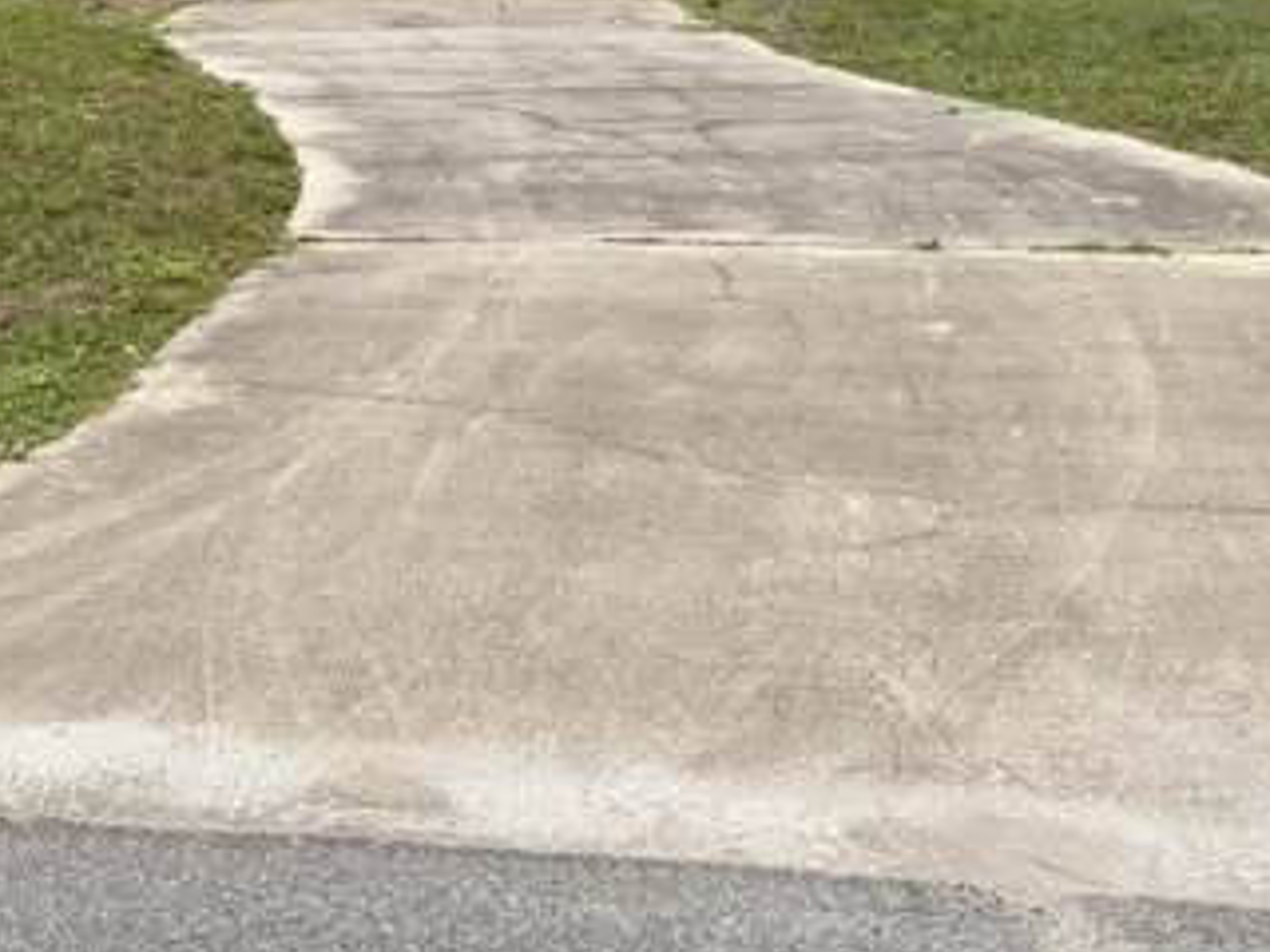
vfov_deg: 21.3
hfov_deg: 29.1
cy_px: -119
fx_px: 2385
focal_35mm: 65
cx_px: 234
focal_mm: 5.96
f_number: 1.6
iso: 50
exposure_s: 1/4608
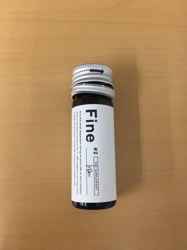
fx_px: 209
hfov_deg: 48.2
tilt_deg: -79.5
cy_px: 125
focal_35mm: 29
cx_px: 94
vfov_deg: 61.7
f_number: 2.2
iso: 32
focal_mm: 4.15
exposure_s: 1/15
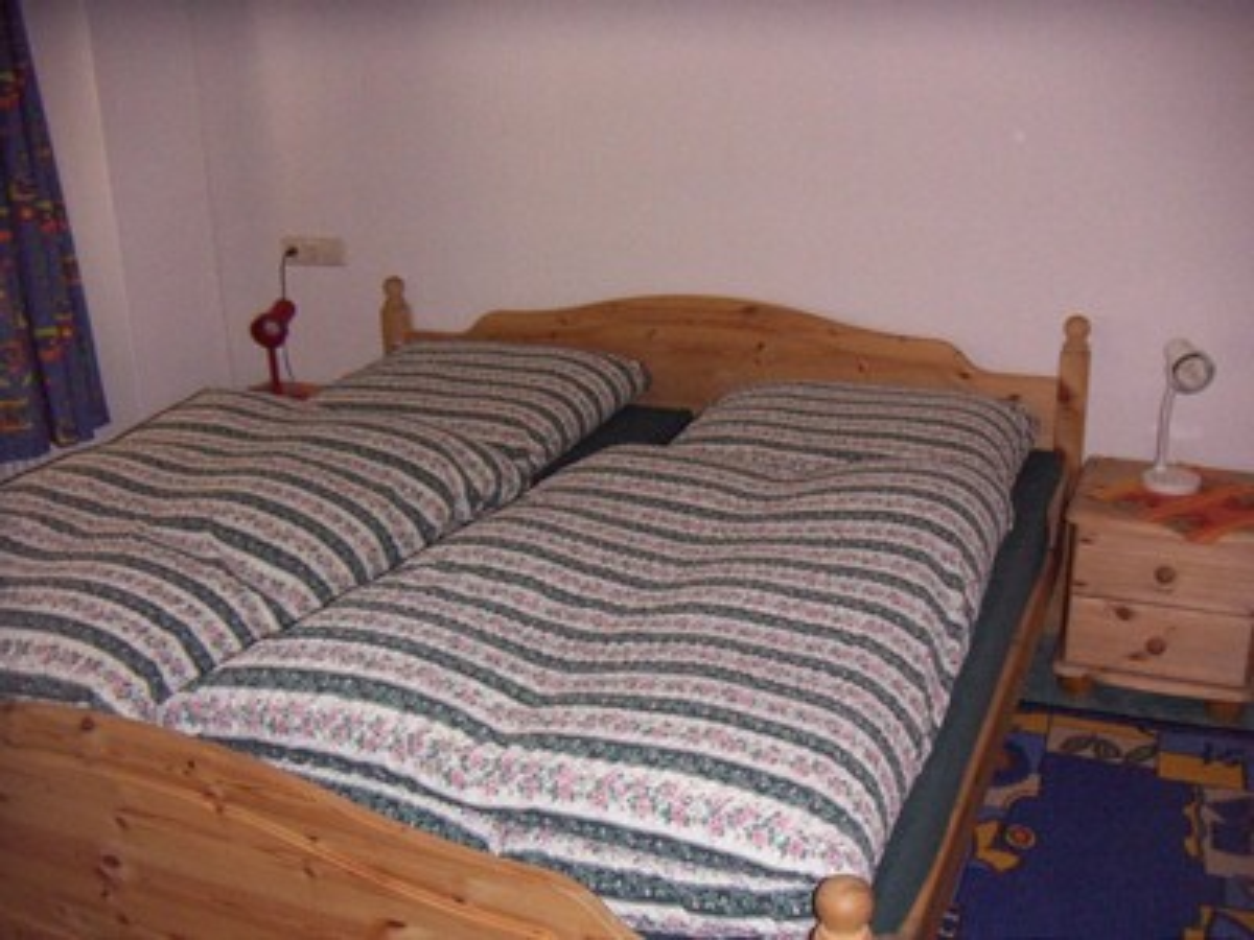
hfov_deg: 51.4
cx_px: 627
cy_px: 470
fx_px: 1304
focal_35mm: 36
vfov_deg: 39.7
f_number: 2.8
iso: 200
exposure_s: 1/50
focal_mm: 4.7
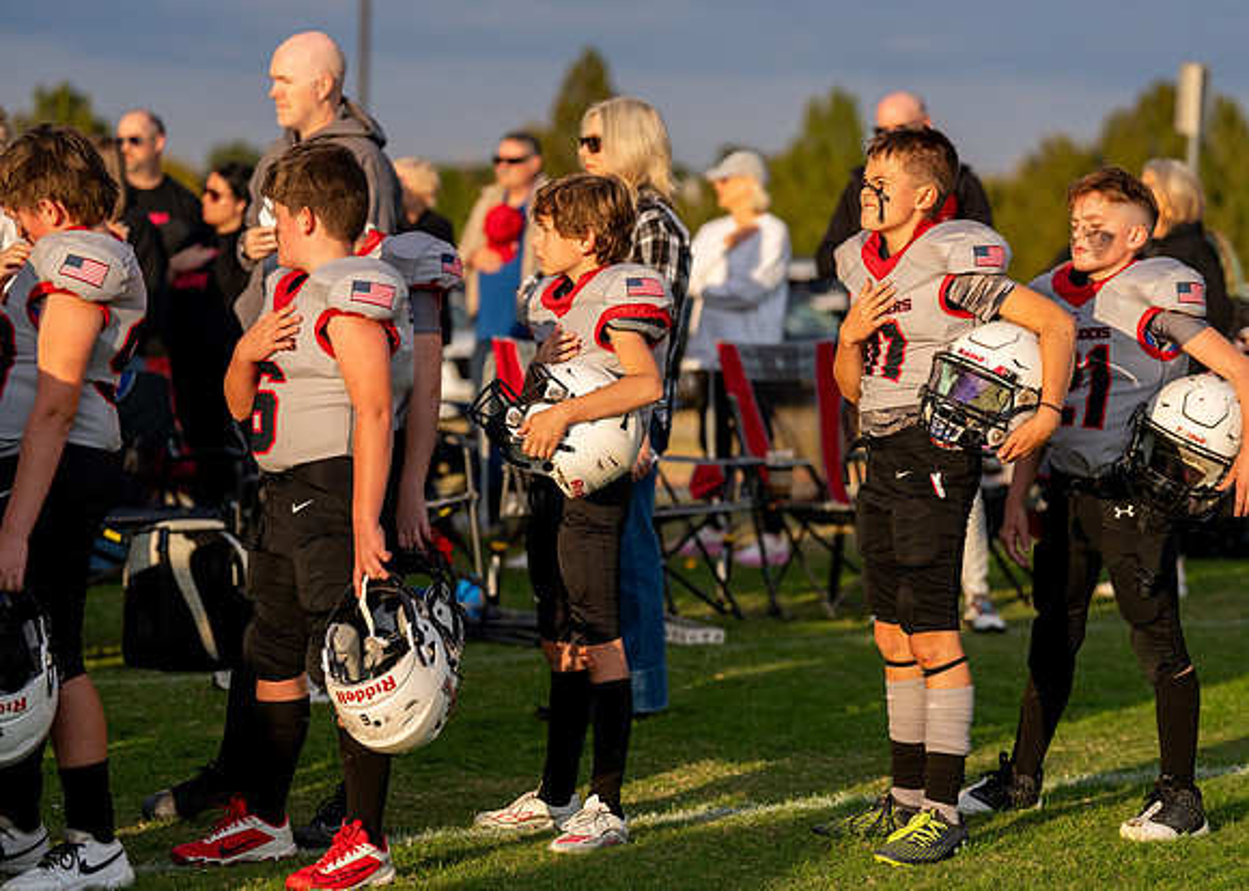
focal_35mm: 117
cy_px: 439
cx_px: 656
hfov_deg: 17.1
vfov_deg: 12.2
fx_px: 4165
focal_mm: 110
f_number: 2.8
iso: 400
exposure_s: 1/3200
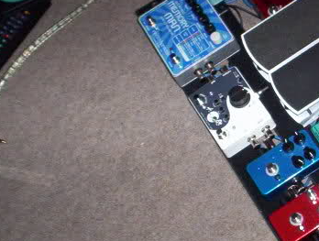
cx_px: 353
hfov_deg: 20.9
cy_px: 125
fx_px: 822
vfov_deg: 16.7
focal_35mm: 89
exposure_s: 1/60
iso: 140
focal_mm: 4.99
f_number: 4.5
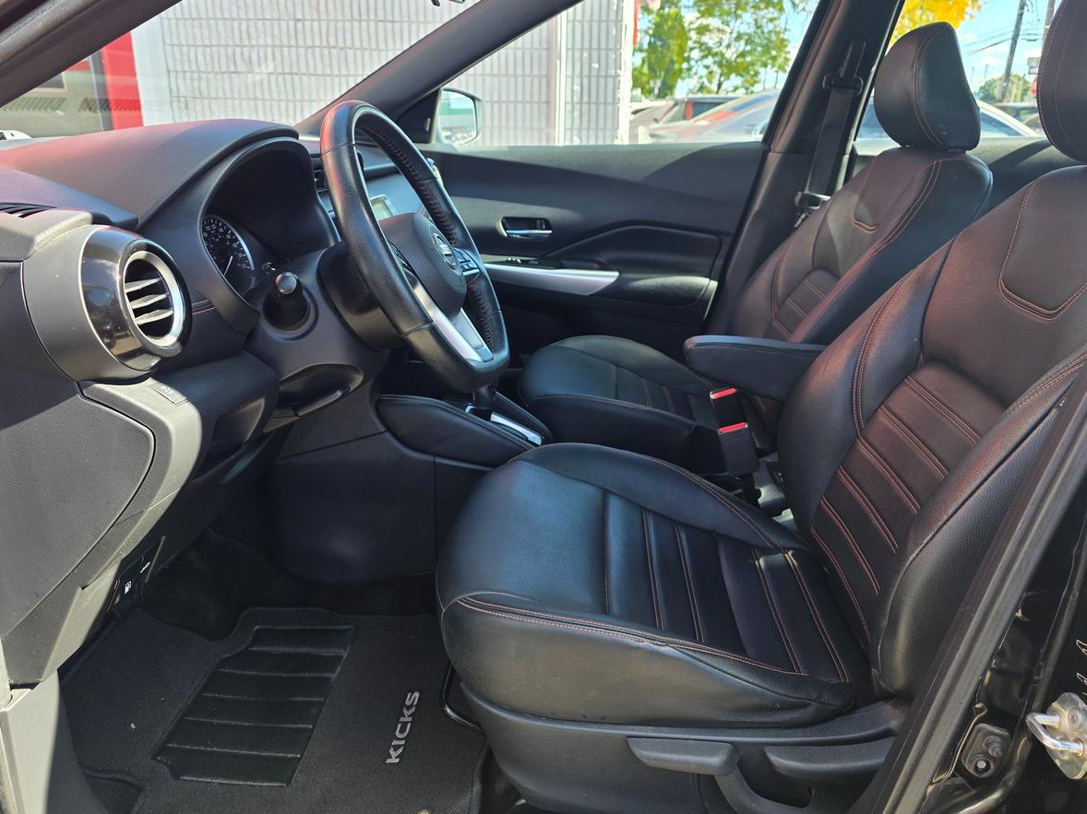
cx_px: 551
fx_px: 785
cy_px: 377
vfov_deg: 54.8
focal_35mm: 25
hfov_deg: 69.4
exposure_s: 1/180
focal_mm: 6.3
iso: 40
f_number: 1.7
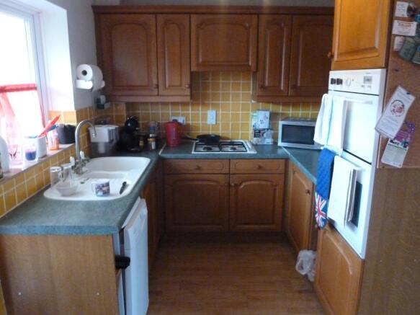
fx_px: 328
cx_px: 210
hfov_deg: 65.3
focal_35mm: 27
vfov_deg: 51.3
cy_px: 158
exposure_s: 1/15
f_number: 3.3
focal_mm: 4.4
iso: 1000
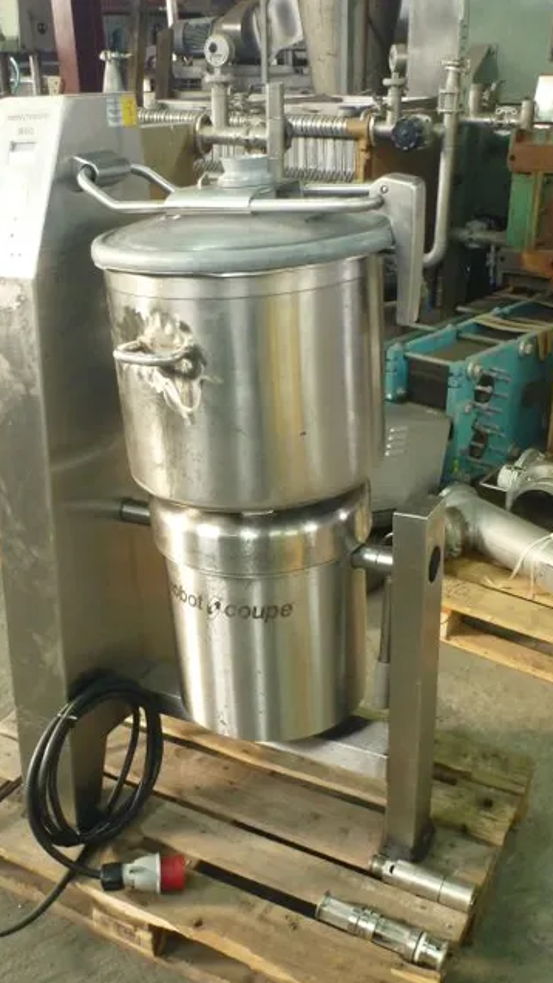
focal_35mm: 36
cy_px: 578
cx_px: 245
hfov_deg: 32.8
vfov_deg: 55.0
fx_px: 938
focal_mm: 4.9
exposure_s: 1/25
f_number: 3.3
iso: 400
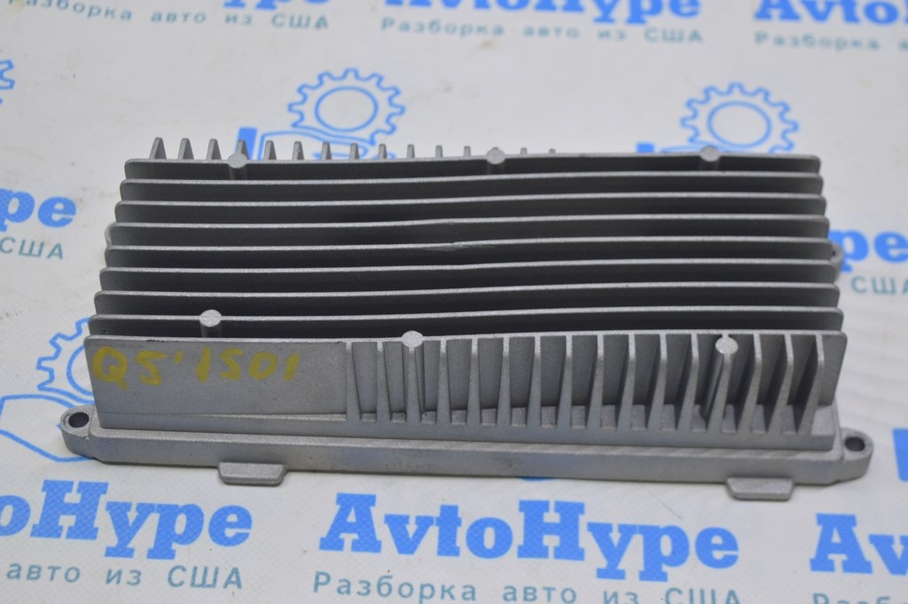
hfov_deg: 33.4
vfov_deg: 22.6
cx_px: 454
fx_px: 1512
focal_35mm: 60
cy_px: 302
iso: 400
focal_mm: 40
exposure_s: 1/25
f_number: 5.6
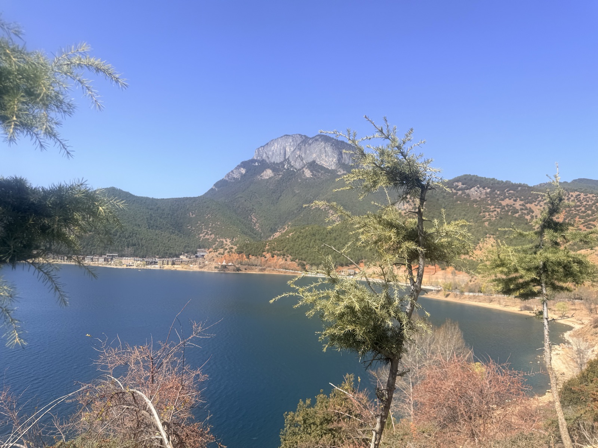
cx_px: 299
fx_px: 415
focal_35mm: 24
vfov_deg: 56.8
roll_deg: -1.8
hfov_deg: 71.6
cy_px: 224
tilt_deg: +4.9
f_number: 1.78
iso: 80
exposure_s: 1/2801
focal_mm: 6.76
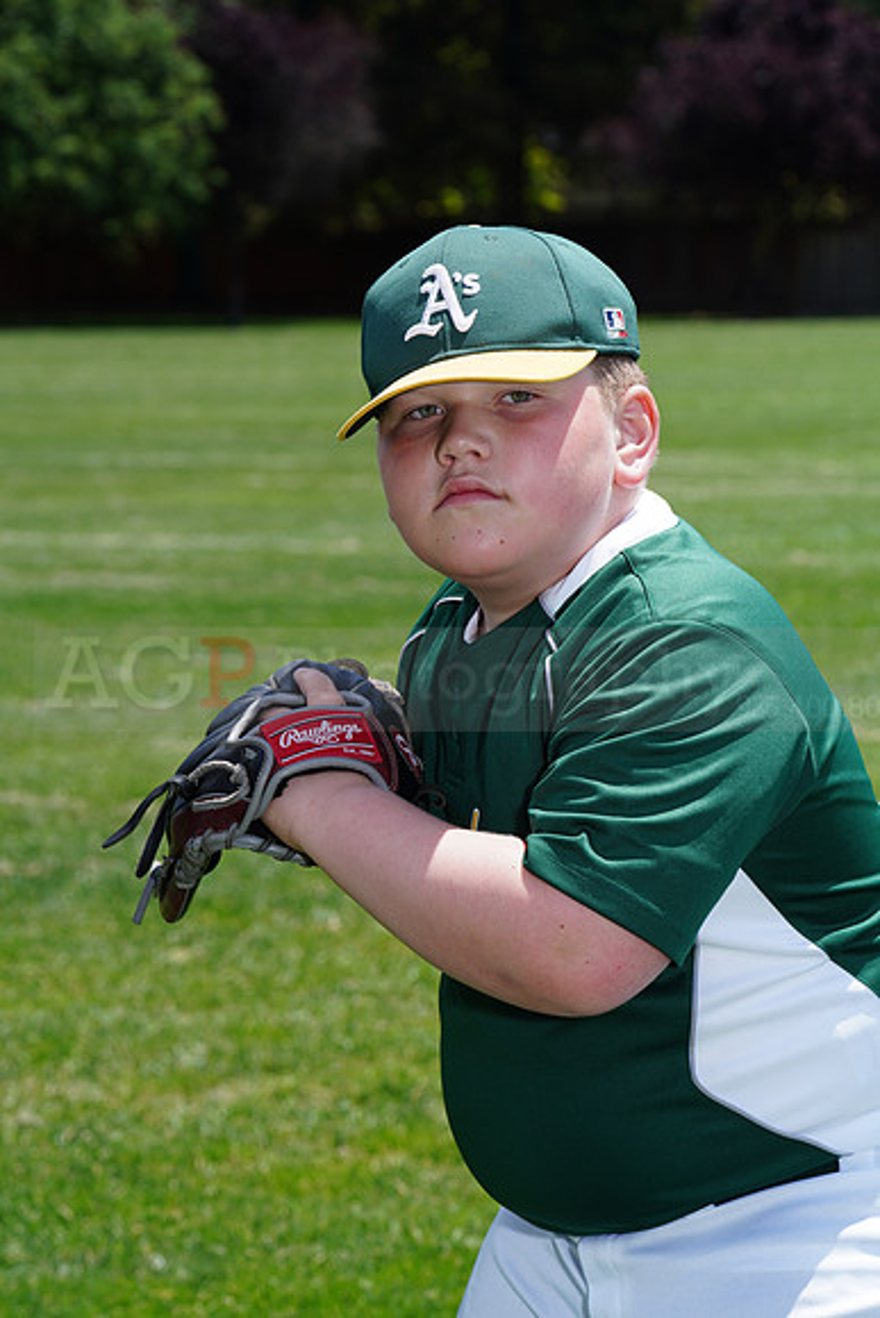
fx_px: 5533
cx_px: 440
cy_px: 659
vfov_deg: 13.6
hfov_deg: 9.1
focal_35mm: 151
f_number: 11
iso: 200
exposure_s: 1/200
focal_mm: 151
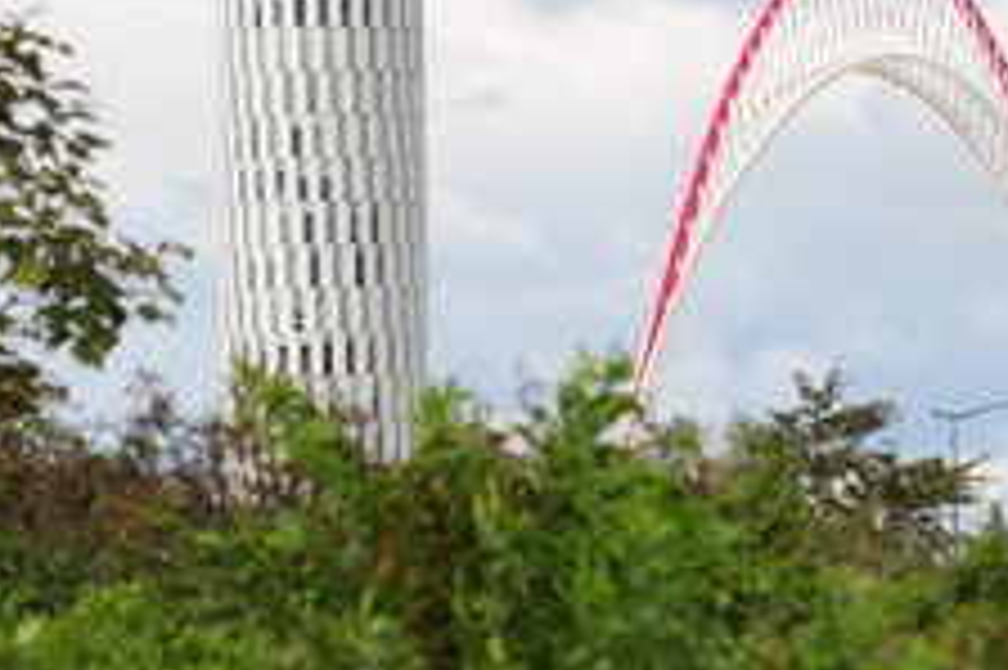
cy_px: 121
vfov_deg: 3.4
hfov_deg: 5.1
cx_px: 702
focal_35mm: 401
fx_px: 11219
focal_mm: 150
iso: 320
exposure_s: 1/2000
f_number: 5.6
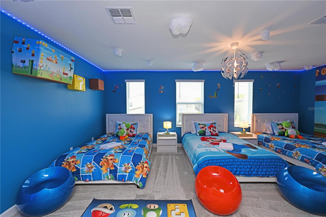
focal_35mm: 14
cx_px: 163
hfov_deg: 104.3
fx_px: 127
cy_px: 108
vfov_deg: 81.2
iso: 160
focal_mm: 14
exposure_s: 1/13
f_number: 9
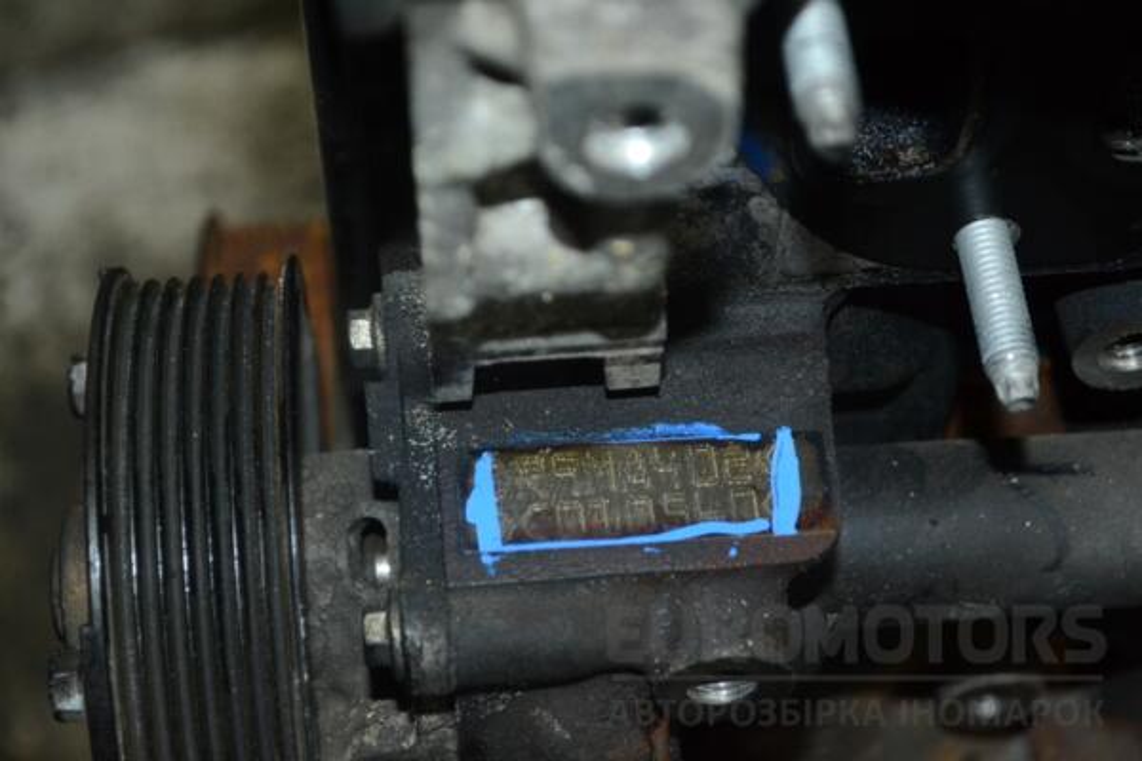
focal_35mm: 75
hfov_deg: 27.0
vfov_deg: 18.2
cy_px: 380
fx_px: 2379
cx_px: 571
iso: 1600
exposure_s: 1/60
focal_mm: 50
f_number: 7.1
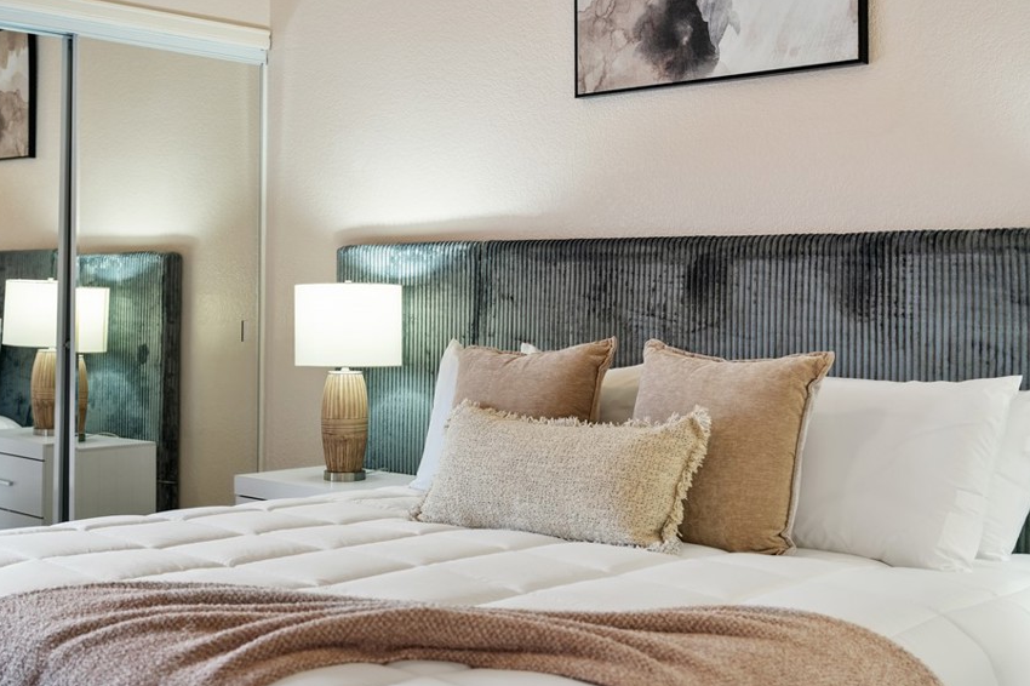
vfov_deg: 28.6
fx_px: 1344
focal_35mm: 47
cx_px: 459
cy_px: 328
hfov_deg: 41.9
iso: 800
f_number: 4
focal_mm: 39
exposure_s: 1/30
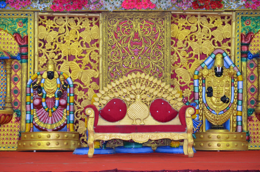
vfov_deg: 13.0
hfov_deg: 19.5
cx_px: 130
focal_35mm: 105
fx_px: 757
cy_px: 86
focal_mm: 70
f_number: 4.5
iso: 1000
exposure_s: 1/60
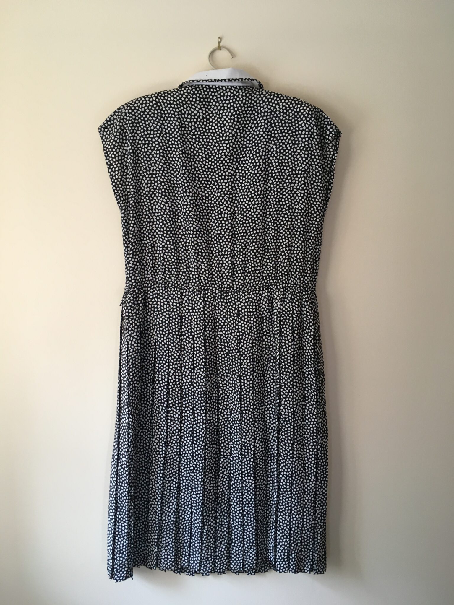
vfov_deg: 61.7
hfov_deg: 48.2
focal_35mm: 29
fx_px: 507
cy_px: 302
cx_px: 227
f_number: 2.2
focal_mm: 4.15
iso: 64
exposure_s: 1/30
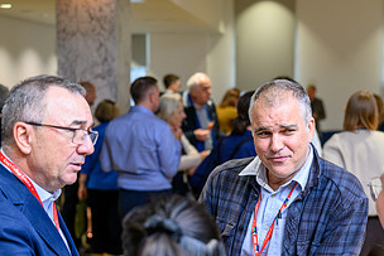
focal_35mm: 67
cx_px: 221
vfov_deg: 20.2
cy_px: 178
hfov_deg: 30.0
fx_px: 715
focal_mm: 35
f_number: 2
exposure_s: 1/200
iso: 400
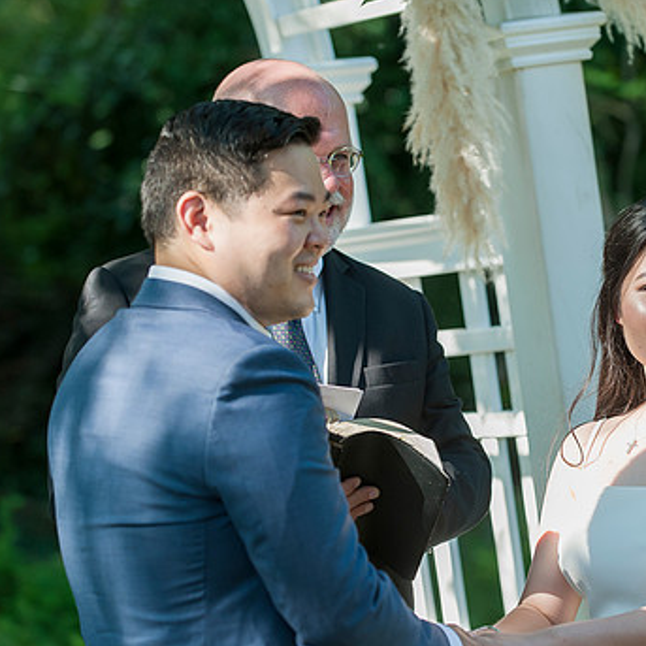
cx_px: 461
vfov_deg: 11.1
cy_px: 352
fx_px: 3336
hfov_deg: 11.0
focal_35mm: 158
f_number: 3.5
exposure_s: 1/800
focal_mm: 110
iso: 800
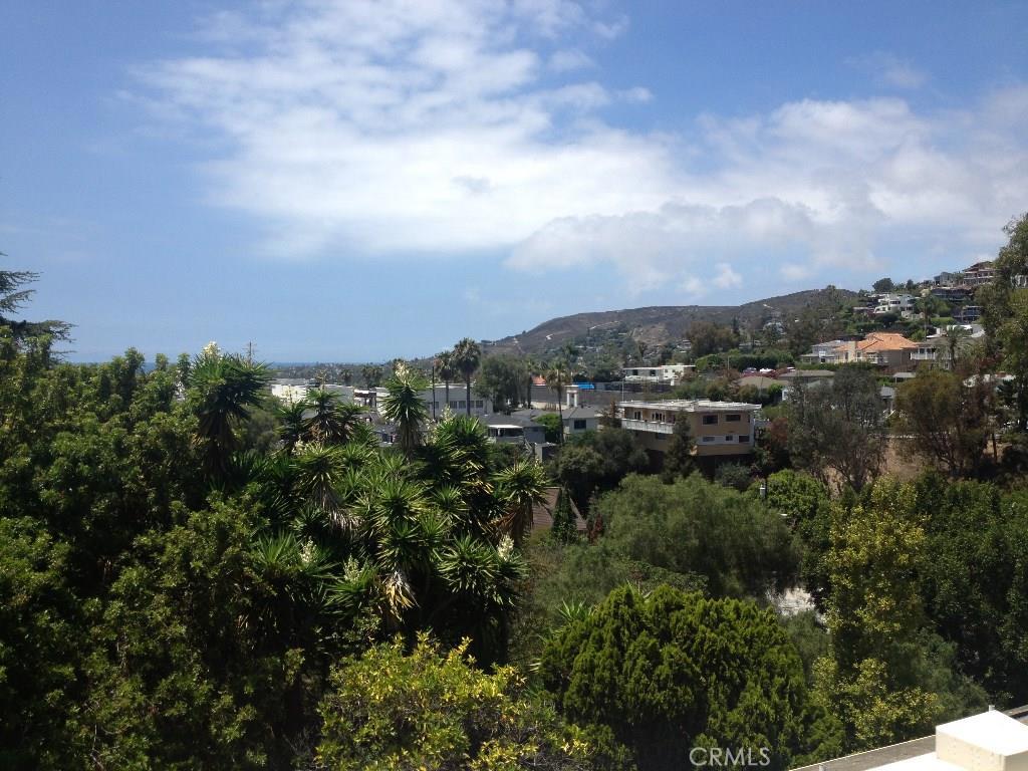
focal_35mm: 35
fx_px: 1039
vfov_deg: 40.7
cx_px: 514
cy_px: 386
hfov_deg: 52.6
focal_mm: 4.28
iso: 50
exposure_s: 1/1623
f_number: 2.4
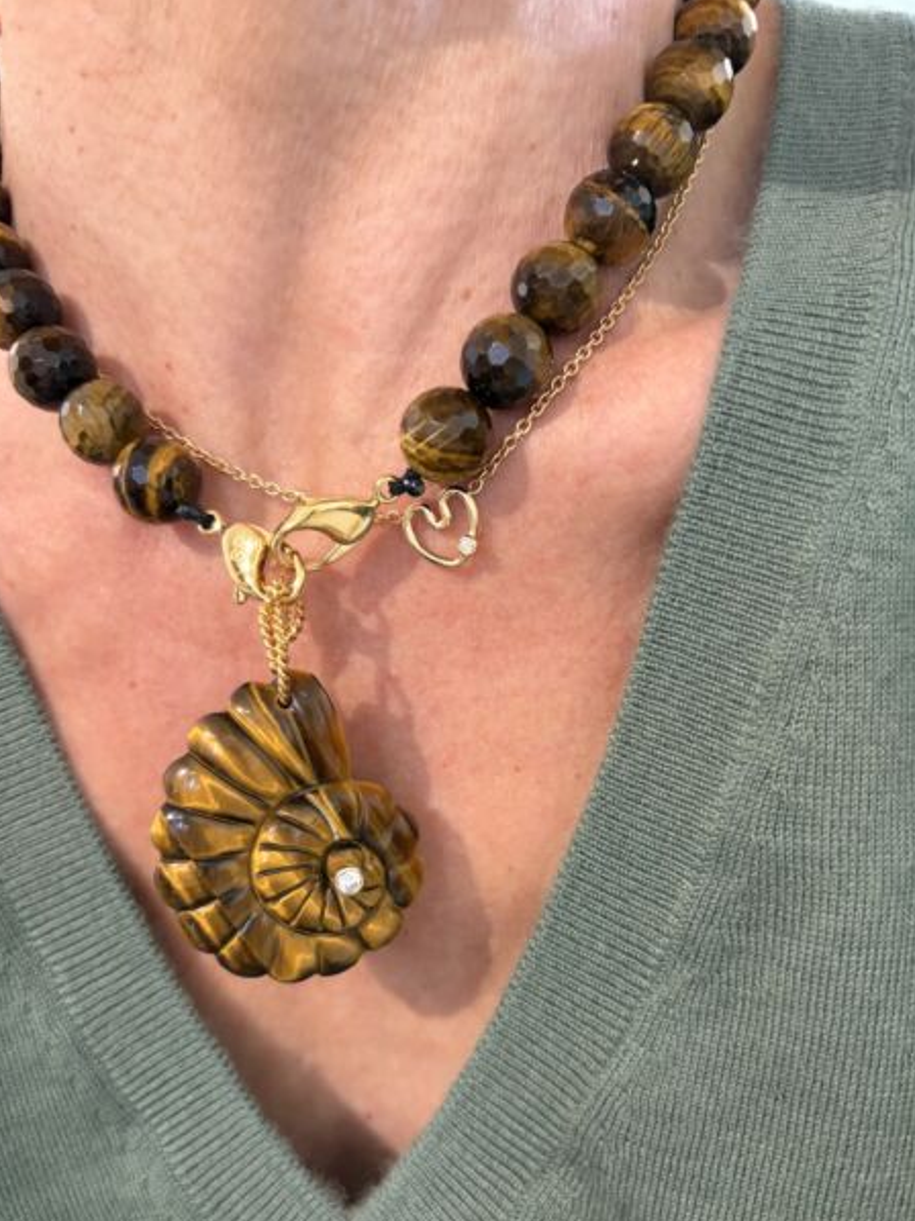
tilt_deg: -4.6
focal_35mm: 29
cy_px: 673
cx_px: 464
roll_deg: -1.4
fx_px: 1023
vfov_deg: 61.5
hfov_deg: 48.2
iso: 200
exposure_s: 1/50
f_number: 1.6
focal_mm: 5.96
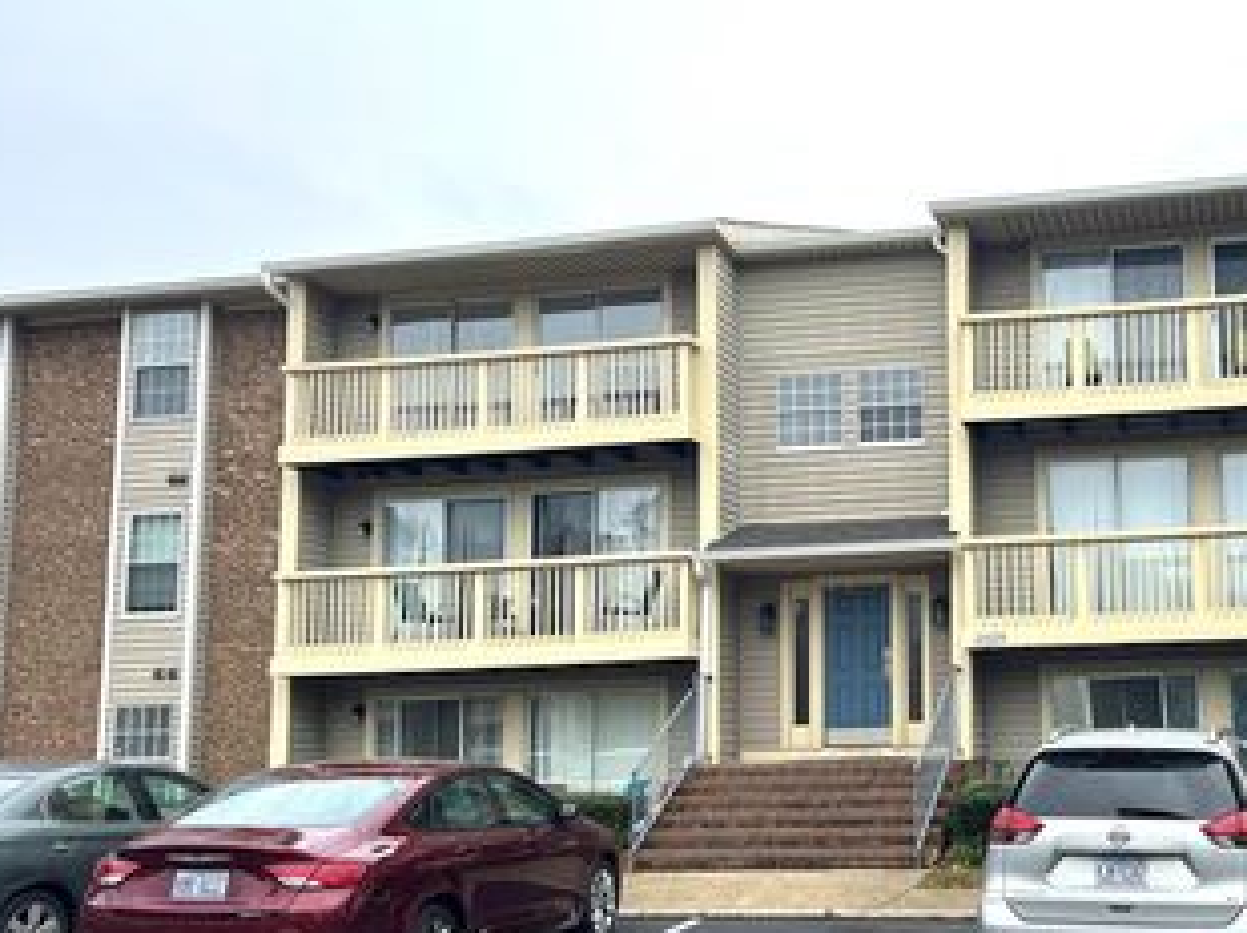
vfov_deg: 34.2
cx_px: 977
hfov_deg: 43.0
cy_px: 553
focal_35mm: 42
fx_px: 1512
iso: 50
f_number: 1.5
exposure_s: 1/2083
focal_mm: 5.7
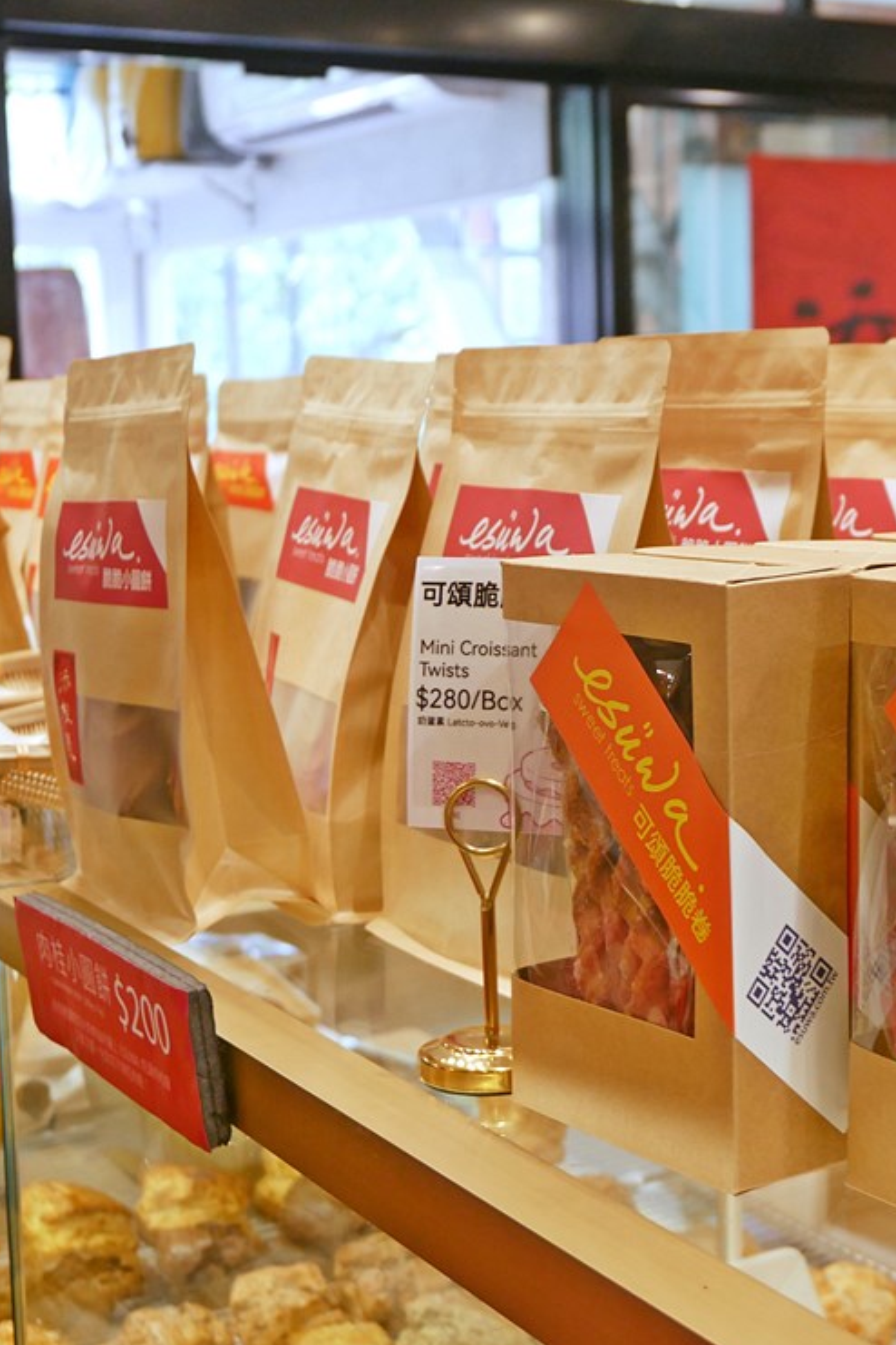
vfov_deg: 33.9
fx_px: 2202
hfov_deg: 22.8
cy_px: 678
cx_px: 660
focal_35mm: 59
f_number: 4.6
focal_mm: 21
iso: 400
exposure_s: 1/60
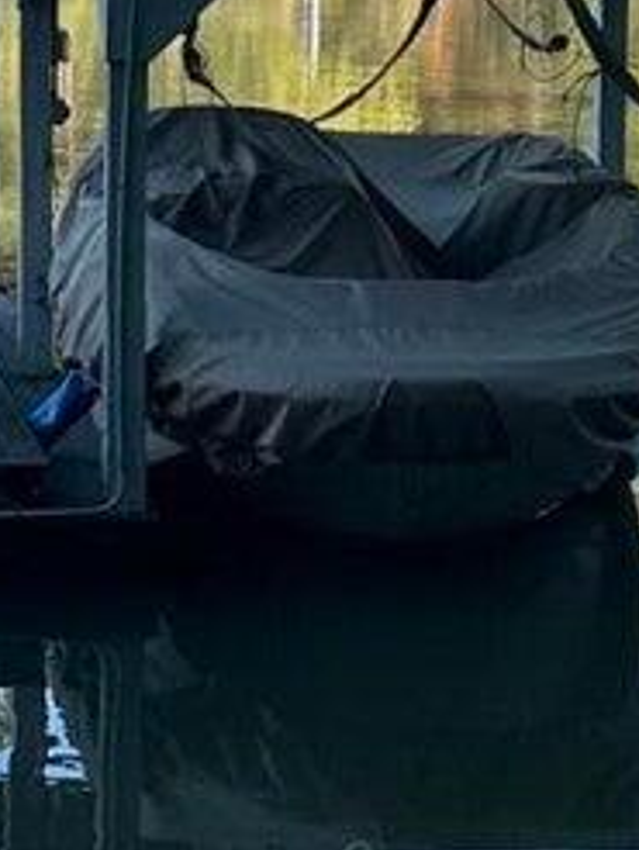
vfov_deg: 12.5
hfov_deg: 9.4
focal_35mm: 156
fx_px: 3833
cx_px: -183
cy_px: -31
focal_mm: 6.86
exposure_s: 1/1692
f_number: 1.78
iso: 80
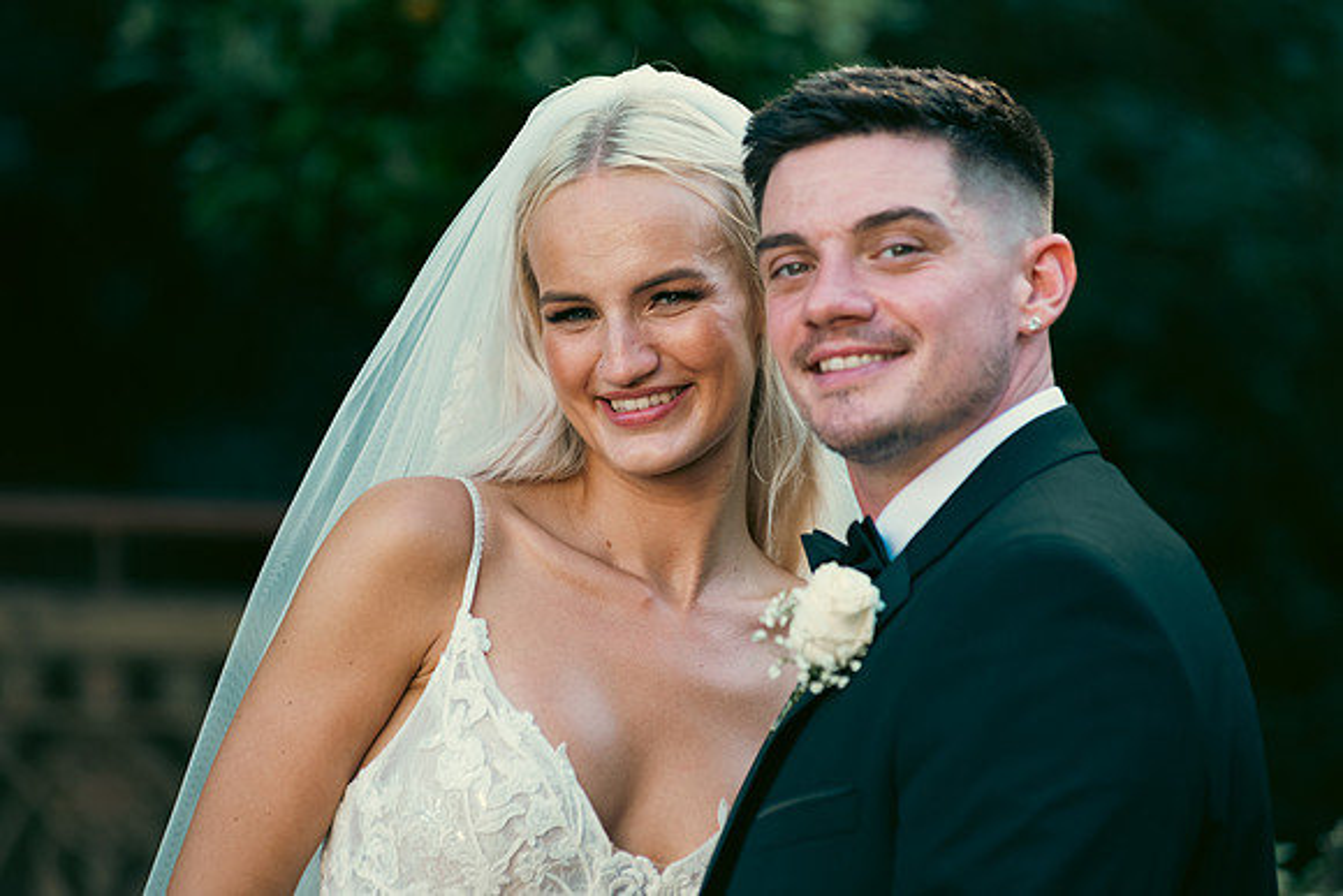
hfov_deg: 11.1
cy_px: 448
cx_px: 672
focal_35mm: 185
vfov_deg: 7.4
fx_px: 6903
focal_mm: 185
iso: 200
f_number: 3.5
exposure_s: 1/200
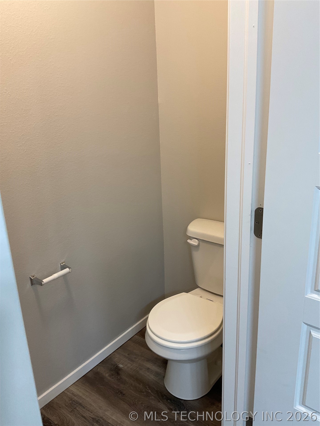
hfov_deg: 48.2
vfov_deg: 61.7
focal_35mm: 29
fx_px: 357
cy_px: 213
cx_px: 160
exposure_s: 1/60
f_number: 1.8
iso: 64
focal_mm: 3
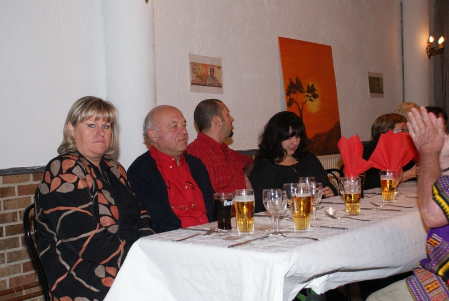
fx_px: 562
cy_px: 150
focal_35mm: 45
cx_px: 224
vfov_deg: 30.0
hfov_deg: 43.5
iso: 400
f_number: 5
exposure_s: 1/60
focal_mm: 30
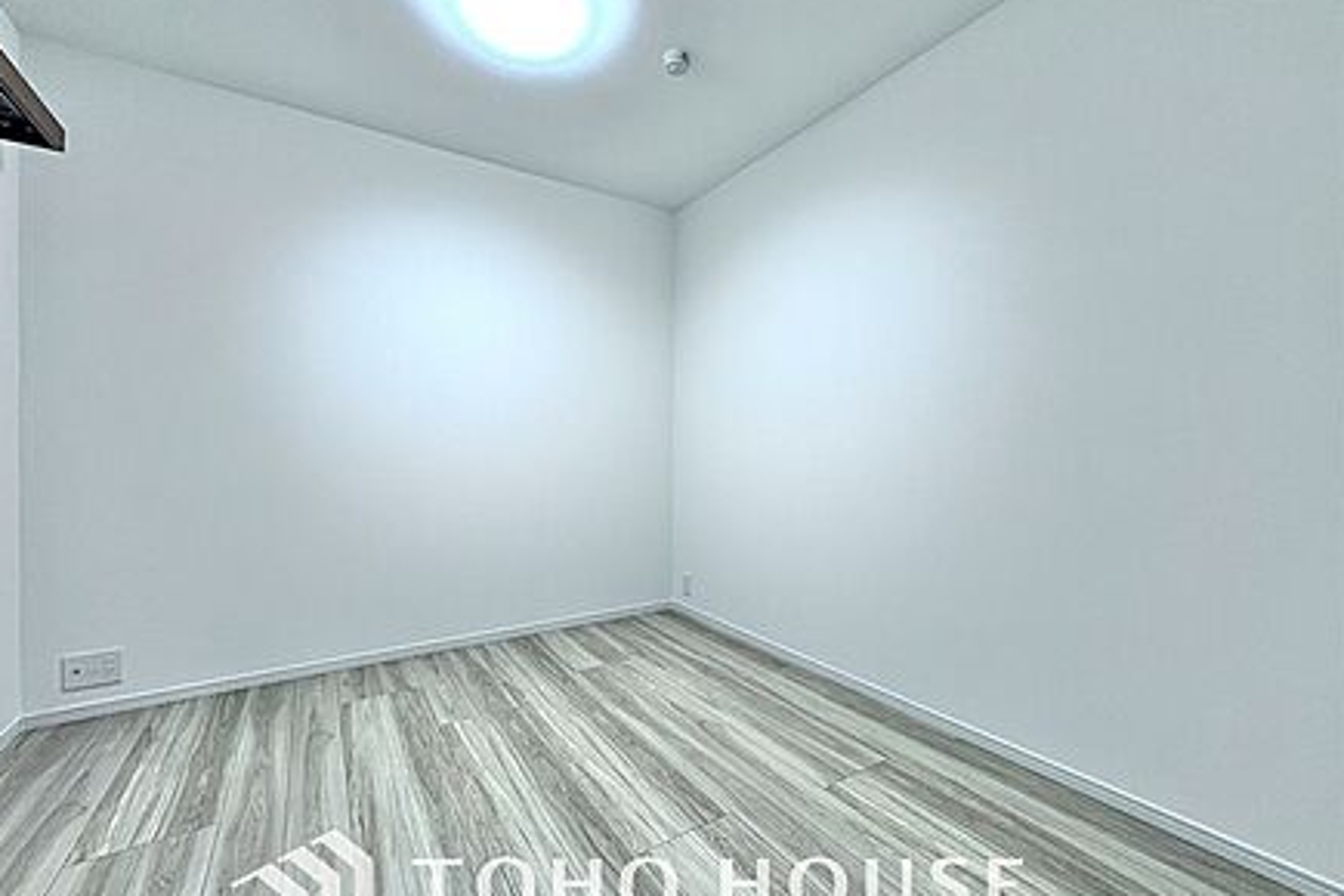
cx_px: 658
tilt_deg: -0.1
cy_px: 448
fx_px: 560
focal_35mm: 15
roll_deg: +0.6
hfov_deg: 100.4
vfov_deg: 77.3
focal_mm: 2.22
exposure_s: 1/100
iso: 125
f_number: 2.2
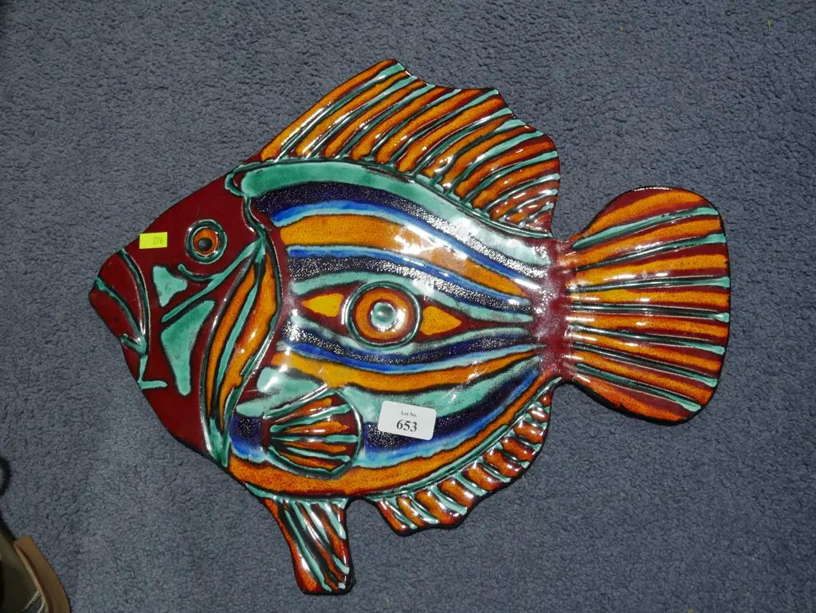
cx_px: 408
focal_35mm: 42
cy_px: 306
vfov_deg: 34.4
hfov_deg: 44.8
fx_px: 991
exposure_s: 1/60
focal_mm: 21
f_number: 4.6
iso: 250
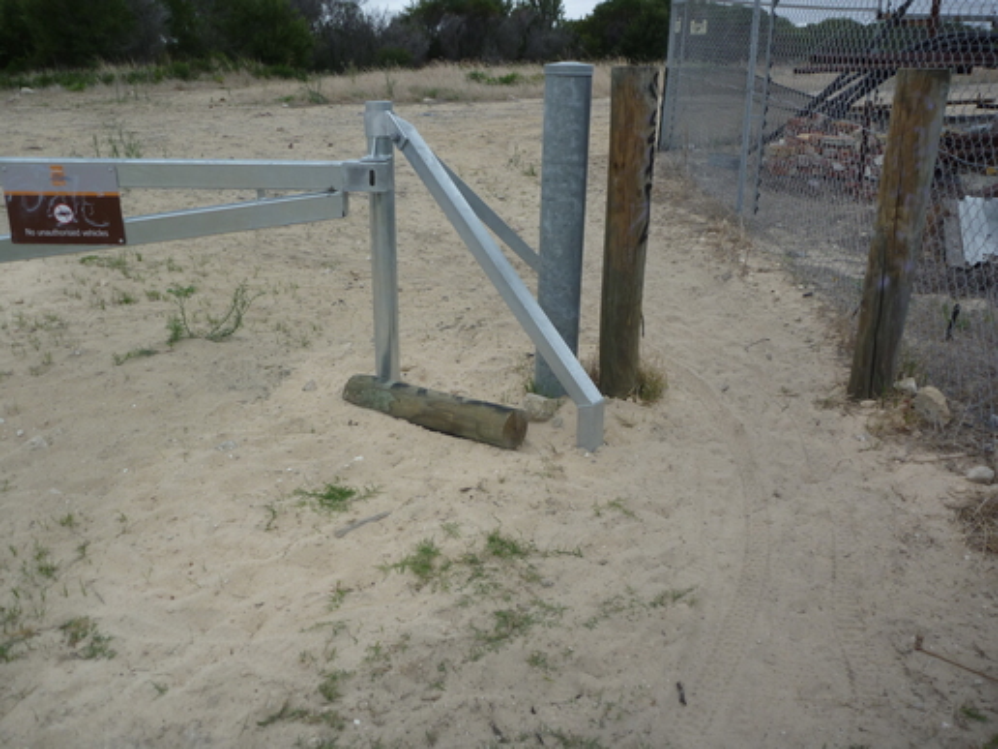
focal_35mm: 28
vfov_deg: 49.7
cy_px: 374
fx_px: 807
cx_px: 499
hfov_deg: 63.4
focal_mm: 4.9
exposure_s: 1/320
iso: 80
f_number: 3.3
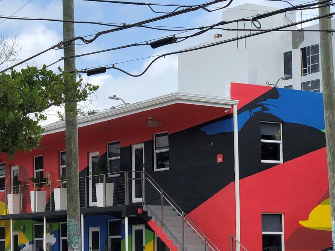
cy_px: 173
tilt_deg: +6.5
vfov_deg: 15.2
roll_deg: +0.7
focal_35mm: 97
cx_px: 103
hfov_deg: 20.1
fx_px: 938
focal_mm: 6
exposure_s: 1/991
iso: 16
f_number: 2.4
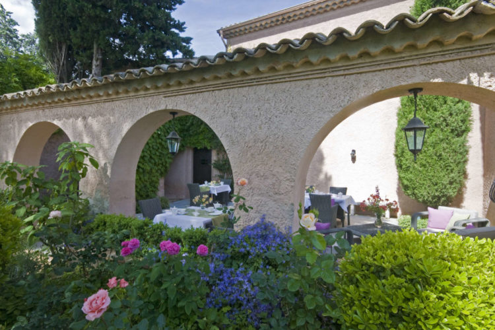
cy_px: 165
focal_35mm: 20
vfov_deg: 63.2
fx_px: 268
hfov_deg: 85.4
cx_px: 248
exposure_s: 1/125
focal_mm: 13
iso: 800
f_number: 14
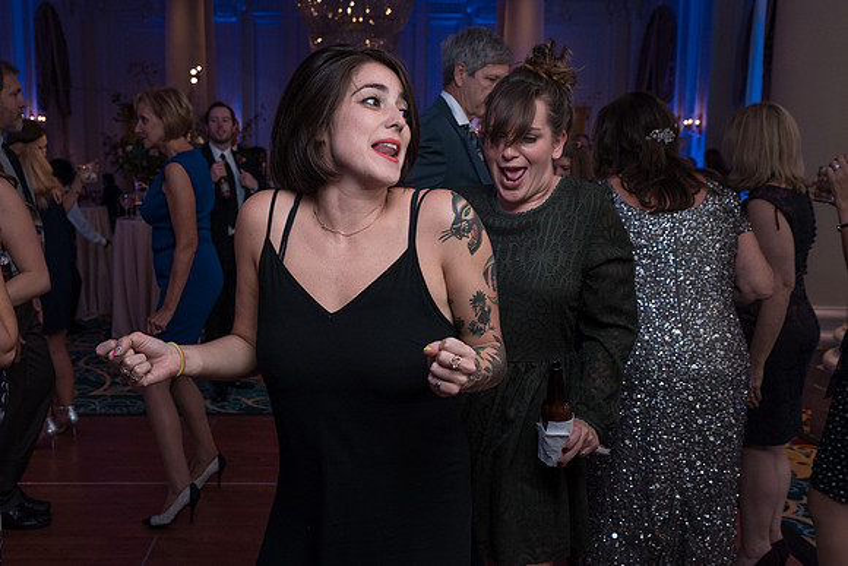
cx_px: 354
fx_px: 988
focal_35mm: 42
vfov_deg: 31.9
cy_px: 330
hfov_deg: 46.3
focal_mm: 35
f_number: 5.6
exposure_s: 1/200
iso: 2000
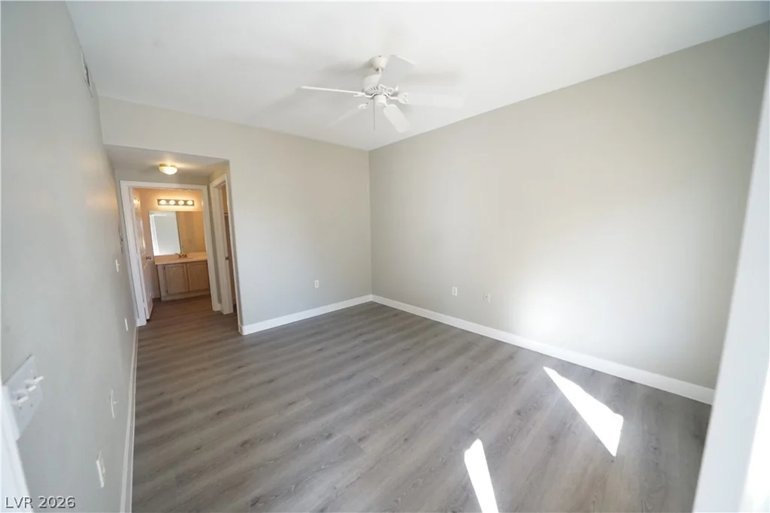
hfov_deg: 112.6
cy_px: 256
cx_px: 385
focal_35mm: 12
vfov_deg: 90.0
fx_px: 257
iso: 3200
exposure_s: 1/125
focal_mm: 12
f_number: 7.1
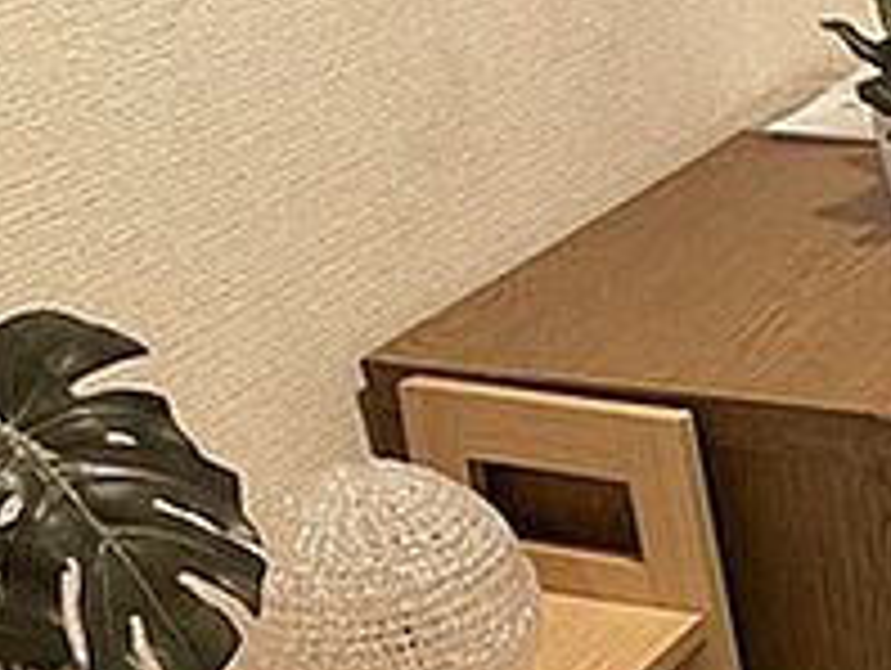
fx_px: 2165
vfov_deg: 16.5
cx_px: 1040
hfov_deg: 21.7
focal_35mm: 84
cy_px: 917
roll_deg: +4.4
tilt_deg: -34.5
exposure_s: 1/50
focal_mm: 4.2
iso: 250
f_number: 1.6
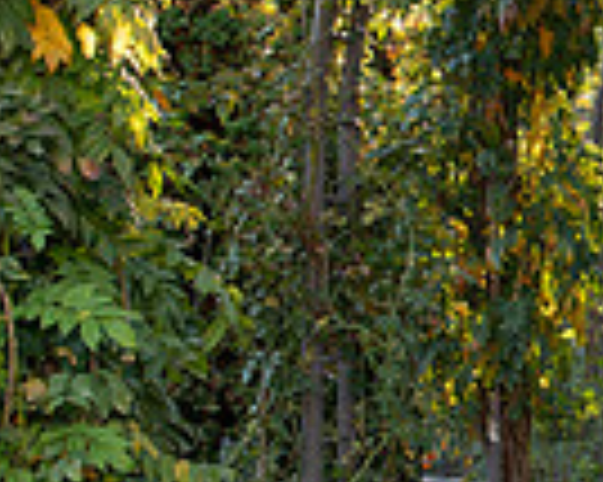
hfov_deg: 16.7
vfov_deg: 15.4
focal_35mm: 100
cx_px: 1001
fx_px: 1783
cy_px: 302
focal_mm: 24
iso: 500
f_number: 5
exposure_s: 1/125
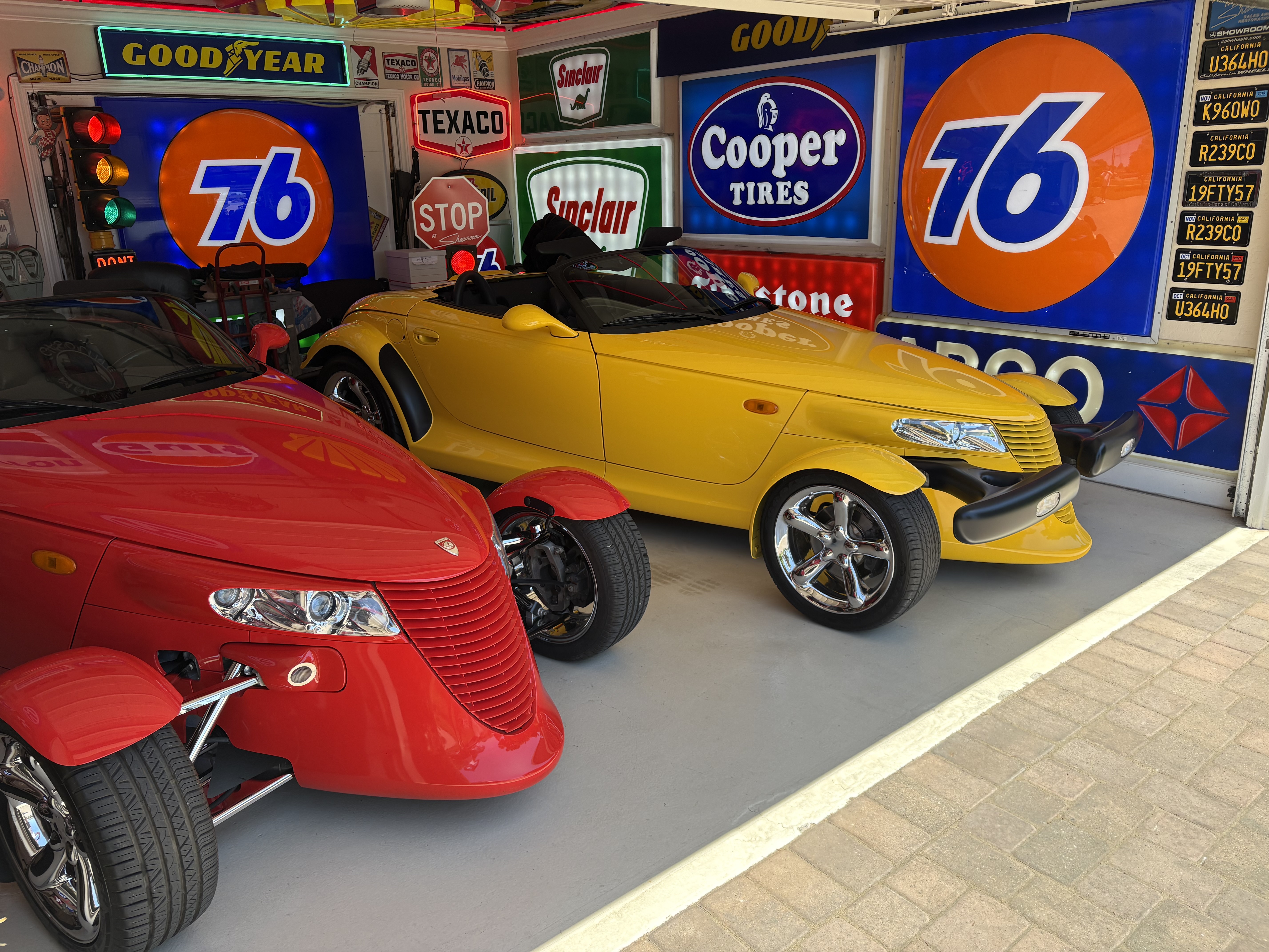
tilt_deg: -17.9
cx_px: 634
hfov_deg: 67.3
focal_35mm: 26
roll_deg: +1.6
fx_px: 953
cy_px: 476
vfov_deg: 53.1
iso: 50
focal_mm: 5.96
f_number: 1.6
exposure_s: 1/438
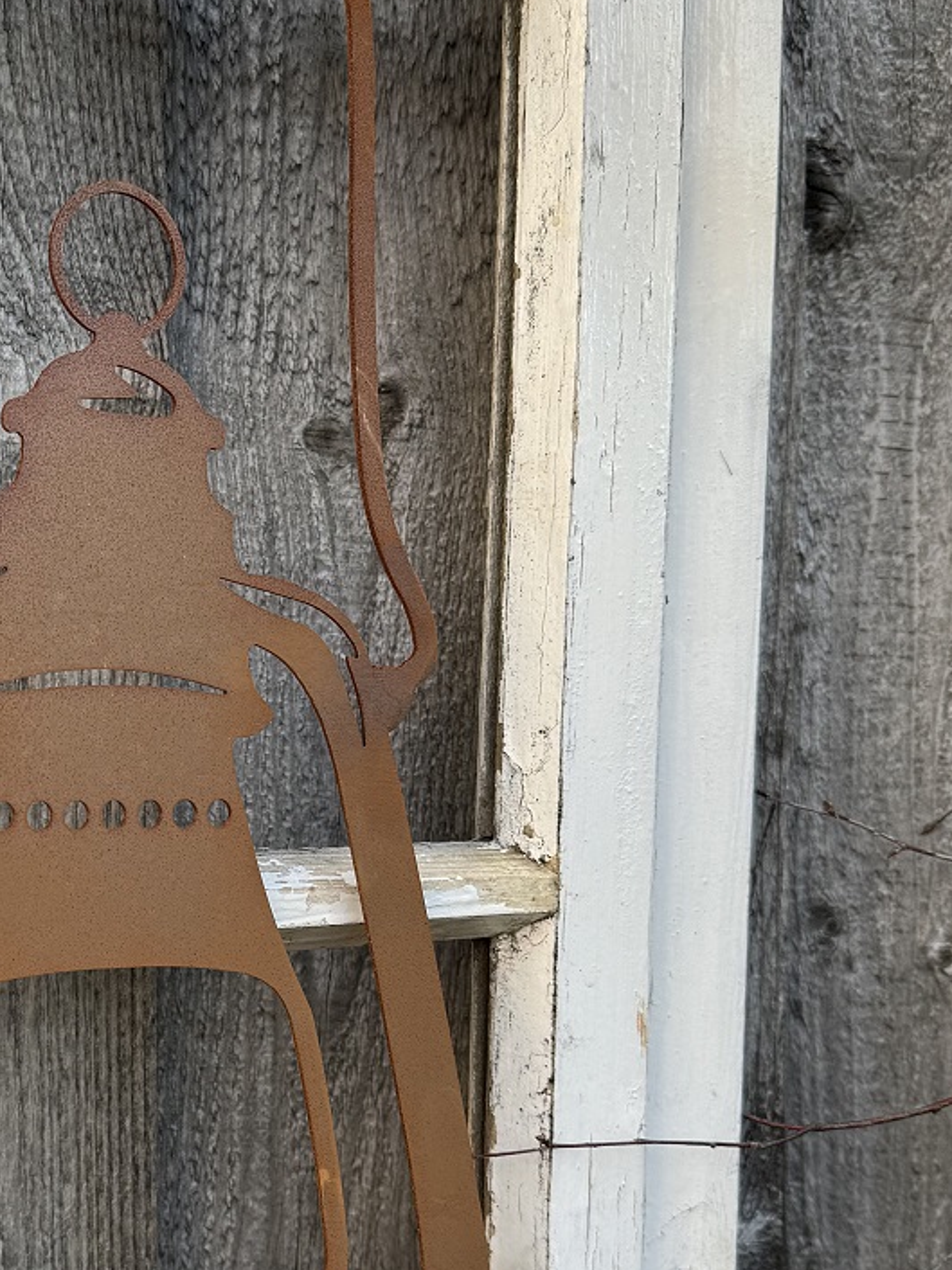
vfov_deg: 37.3
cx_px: 60
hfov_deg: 27.3
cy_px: 802
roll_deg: -1.2
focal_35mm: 51
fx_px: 1871
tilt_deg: -3.7
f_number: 1.78
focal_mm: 6.76
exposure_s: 1/756
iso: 80
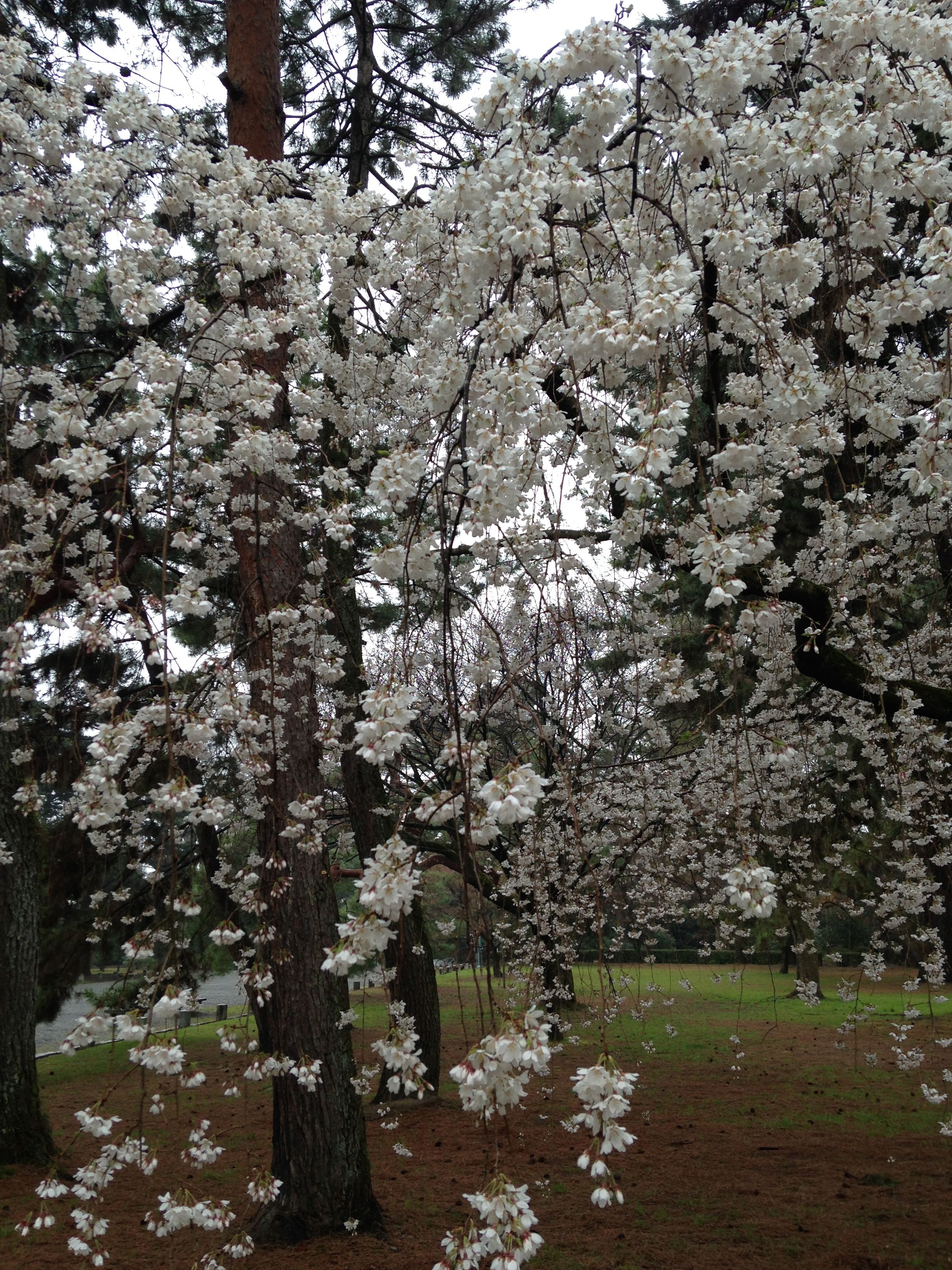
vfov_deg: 55.4
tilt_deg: +15.1
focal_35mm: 33
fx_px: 1210
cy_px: 635
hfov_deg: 42.9
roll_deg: +1.2
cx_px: 476
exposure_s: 1/147
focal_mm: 4.12
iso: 50
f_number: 2.4
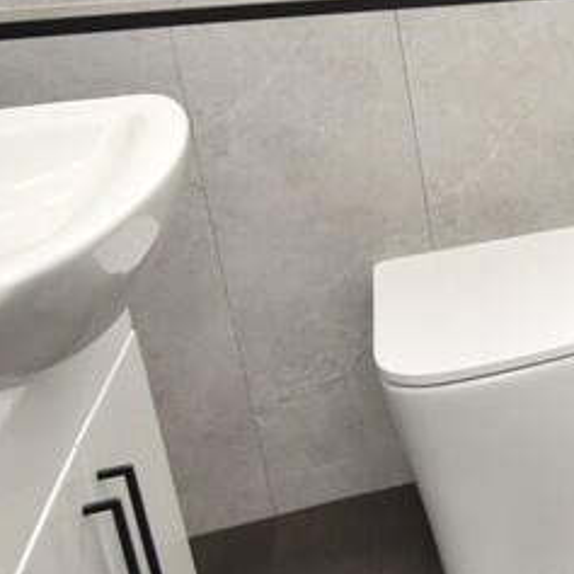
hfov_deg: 21.3
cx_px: 1022
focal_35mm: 55
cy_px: 93
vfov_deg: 30.1
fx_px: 1032
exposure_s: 1/125
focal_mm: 10
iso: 720
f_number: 5.6
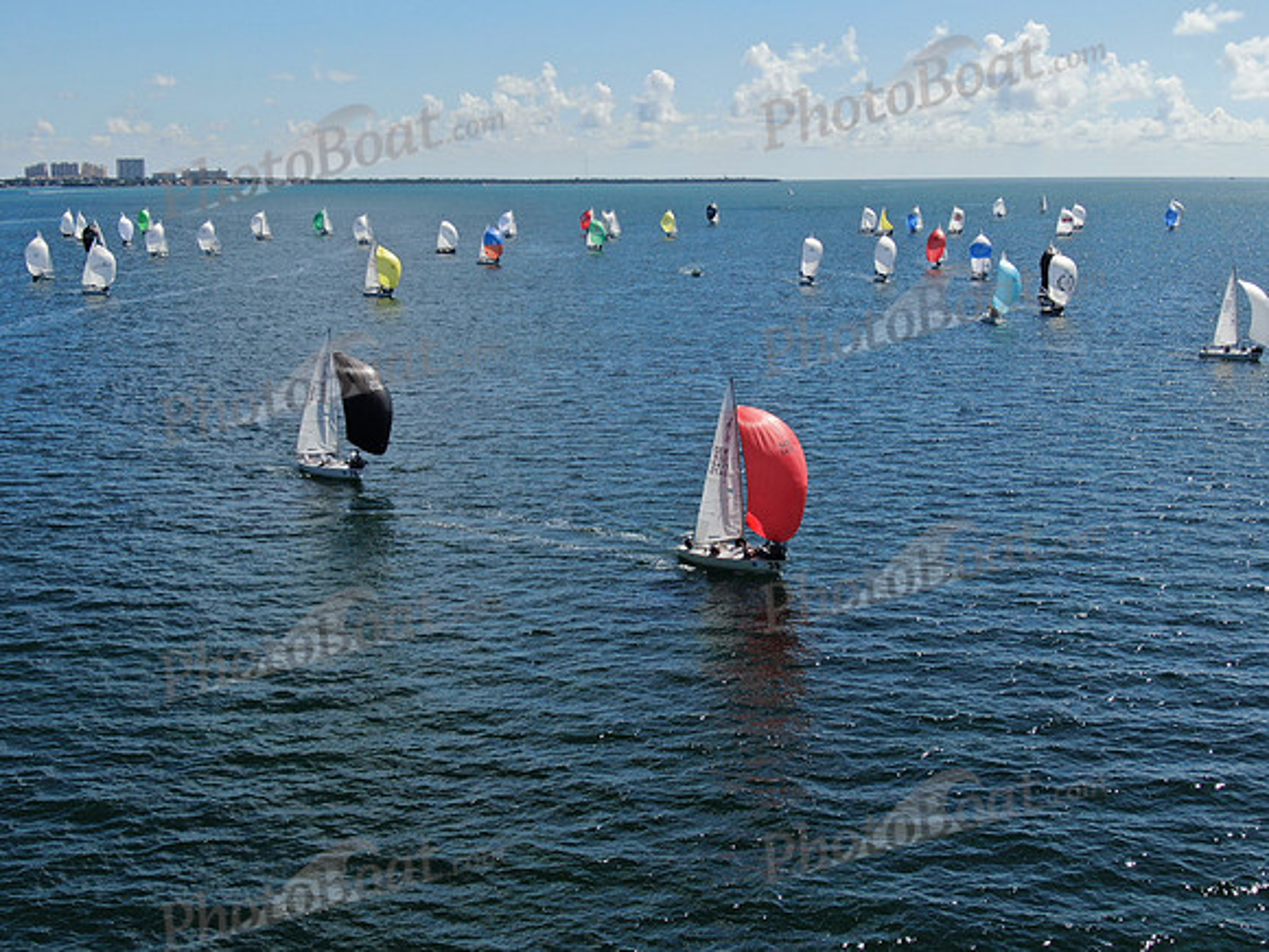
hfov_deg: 39.7
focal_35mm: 48
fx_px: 1760
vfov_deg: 30.3
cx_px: 634
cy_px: 476
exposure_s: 1/1250
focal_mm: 8.6
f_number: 3.8
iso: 100
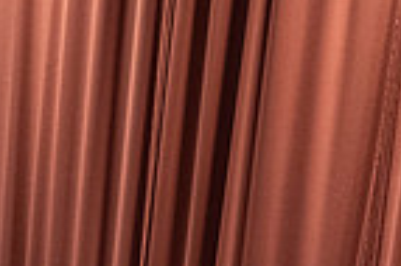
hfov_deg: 16.0
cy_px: 514
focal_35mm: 122
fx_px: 1357
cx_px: -109
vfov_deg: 10.4
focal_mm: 30
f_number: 4
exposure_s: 1/500
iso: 1600
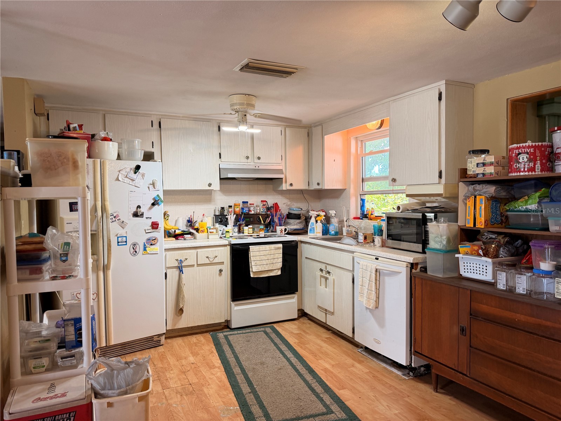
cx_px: 280
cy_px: 210
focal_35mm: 24
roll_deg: +0.7
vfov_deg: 56.8
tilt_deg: -0.3
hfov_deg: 71.6
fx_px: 389
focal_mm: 6.76
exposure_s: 1/60
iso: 125
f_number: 1.78
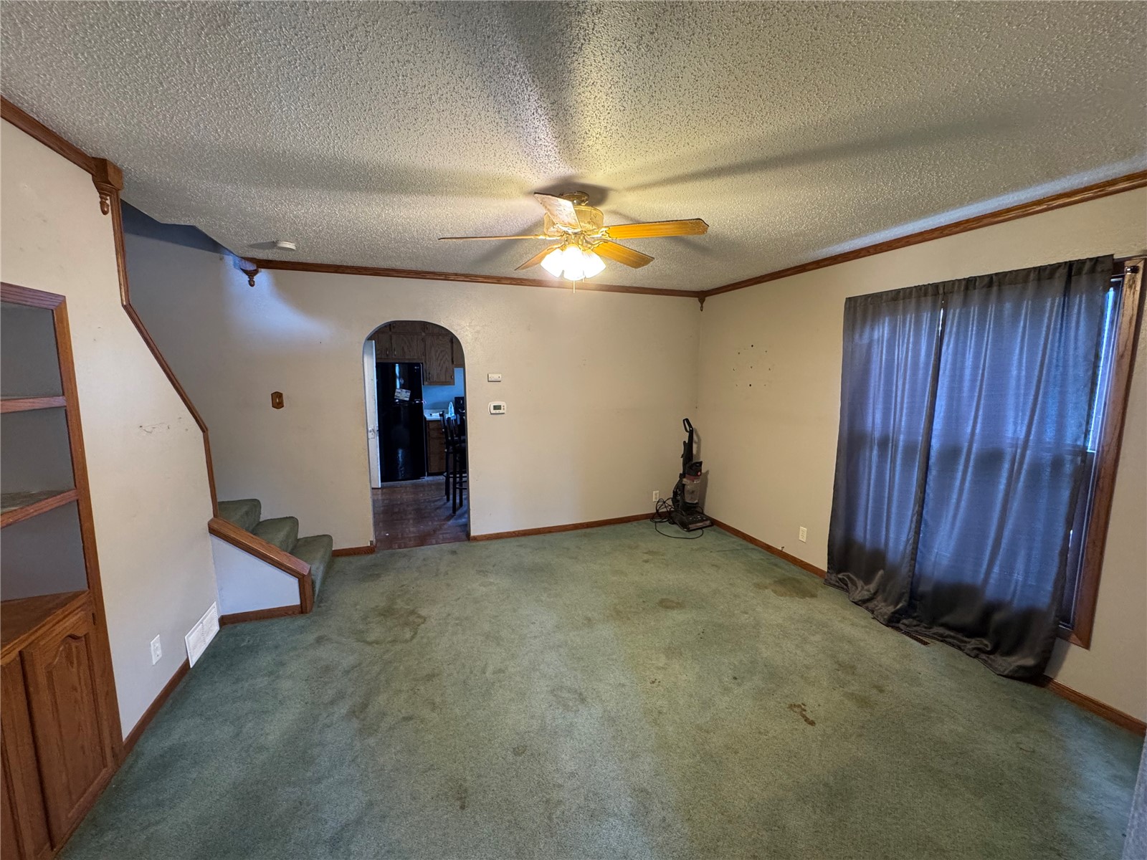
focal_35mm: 14
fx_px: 464
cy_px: 430
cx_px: 574
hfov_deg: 102.1
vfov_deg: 85.7
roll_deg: +0.2
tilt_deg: -6.5
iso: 400
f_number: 2.2
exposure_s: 1/60
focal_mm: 2.22
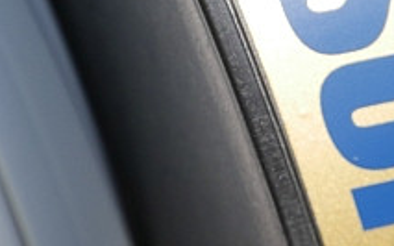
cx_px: 324
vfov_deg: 1.2
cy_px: 432
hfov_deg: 1.9
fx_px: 11991
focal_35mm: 1117
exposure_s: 1/640
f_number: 5.6
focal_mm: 140
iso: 200
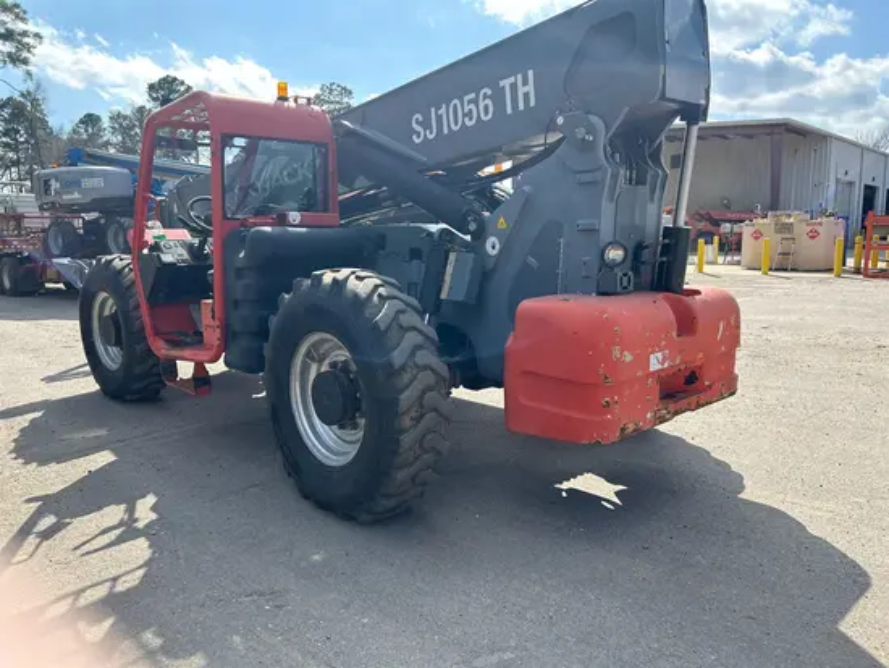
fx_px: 668
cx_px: 444
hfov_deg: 67.3
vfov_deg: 53.1
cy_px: 334
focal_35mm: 26
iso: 50
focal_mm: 5.7
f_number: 1.5
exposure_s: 1/1838
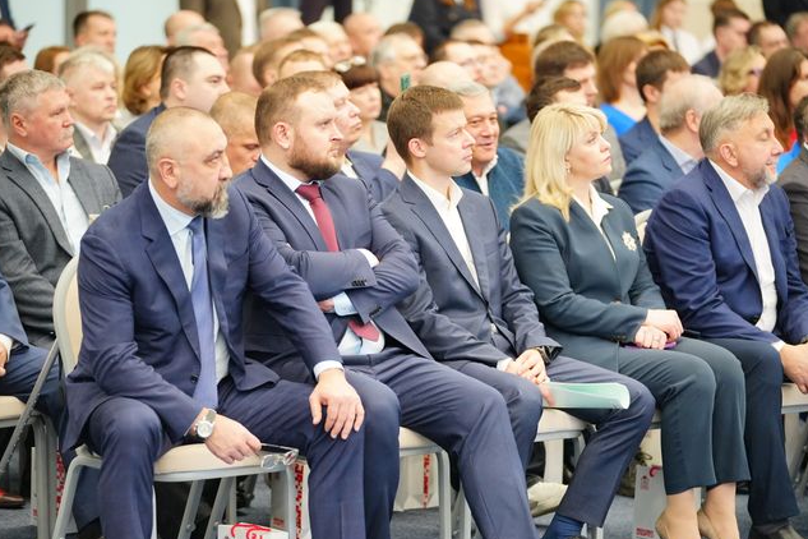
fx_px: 3546
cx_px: 393
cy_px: 262
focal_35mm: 158
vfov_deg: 8.7
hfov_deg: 13.0
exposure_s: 1/320
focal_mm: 143
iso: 3200
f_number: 2.8
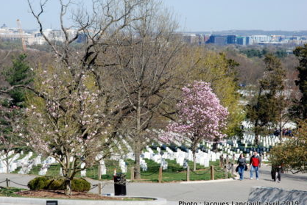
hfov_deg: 16.2
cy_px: 91
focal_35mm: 126
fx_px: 1076
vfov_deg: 10.9
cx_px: 124
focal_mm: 70
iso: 100
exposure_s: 1/100
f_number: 11
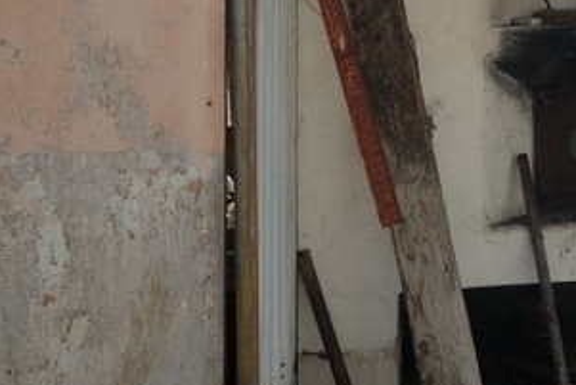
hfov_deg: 26.4
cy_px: 36
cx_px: 670
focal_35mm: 69
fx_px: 1104
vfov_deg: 19.4
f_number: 7.1
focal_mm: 17.4
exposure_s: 1/420
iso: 400
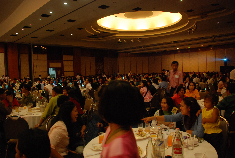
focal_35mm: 27
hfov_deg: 67.3
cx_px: 118
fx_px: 177
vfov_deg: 48.1
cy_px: 79
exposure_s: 1/15
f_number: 3.5
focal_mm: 18
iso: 1000
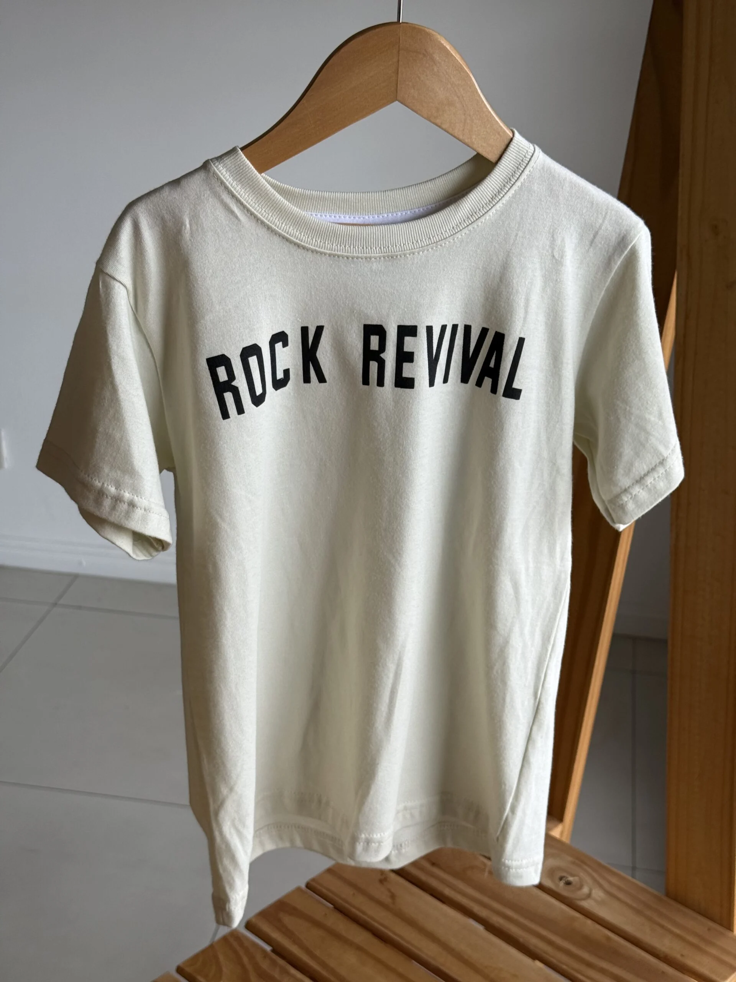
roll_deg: -1.9
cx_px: 368
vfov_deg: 39.7
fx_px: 1361
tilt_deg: -23.1
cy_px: 491
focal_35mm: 48
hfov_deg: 30.3
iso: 64
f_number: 1.78
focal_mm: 6.76
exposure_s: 1/320
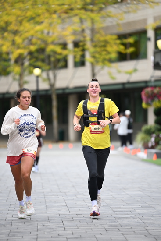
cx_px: 80
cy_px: 120
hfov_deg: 6.9
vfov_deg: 10.3
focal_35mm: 200
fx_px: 1341
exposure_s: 1/2000
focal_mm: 200
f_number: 2.8
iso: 640
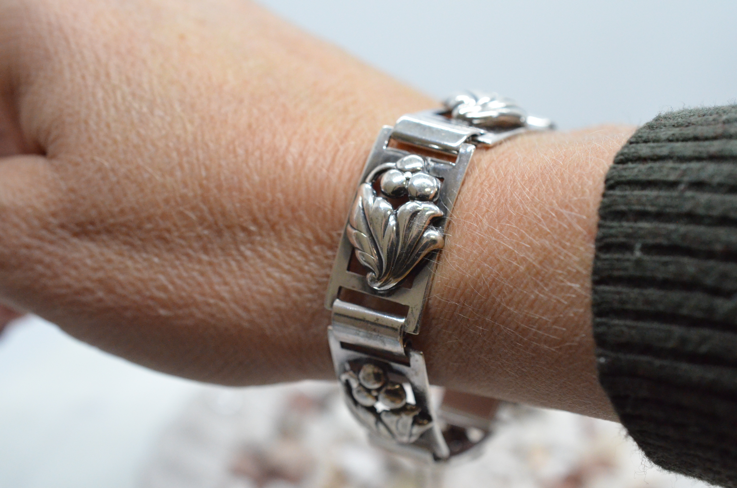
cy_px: 244
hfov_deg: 33.5
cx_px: 368
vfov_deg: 22.5
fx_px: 1226
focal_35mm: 60
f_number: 6.3
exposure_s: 1/1000
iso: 4000
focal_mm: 40
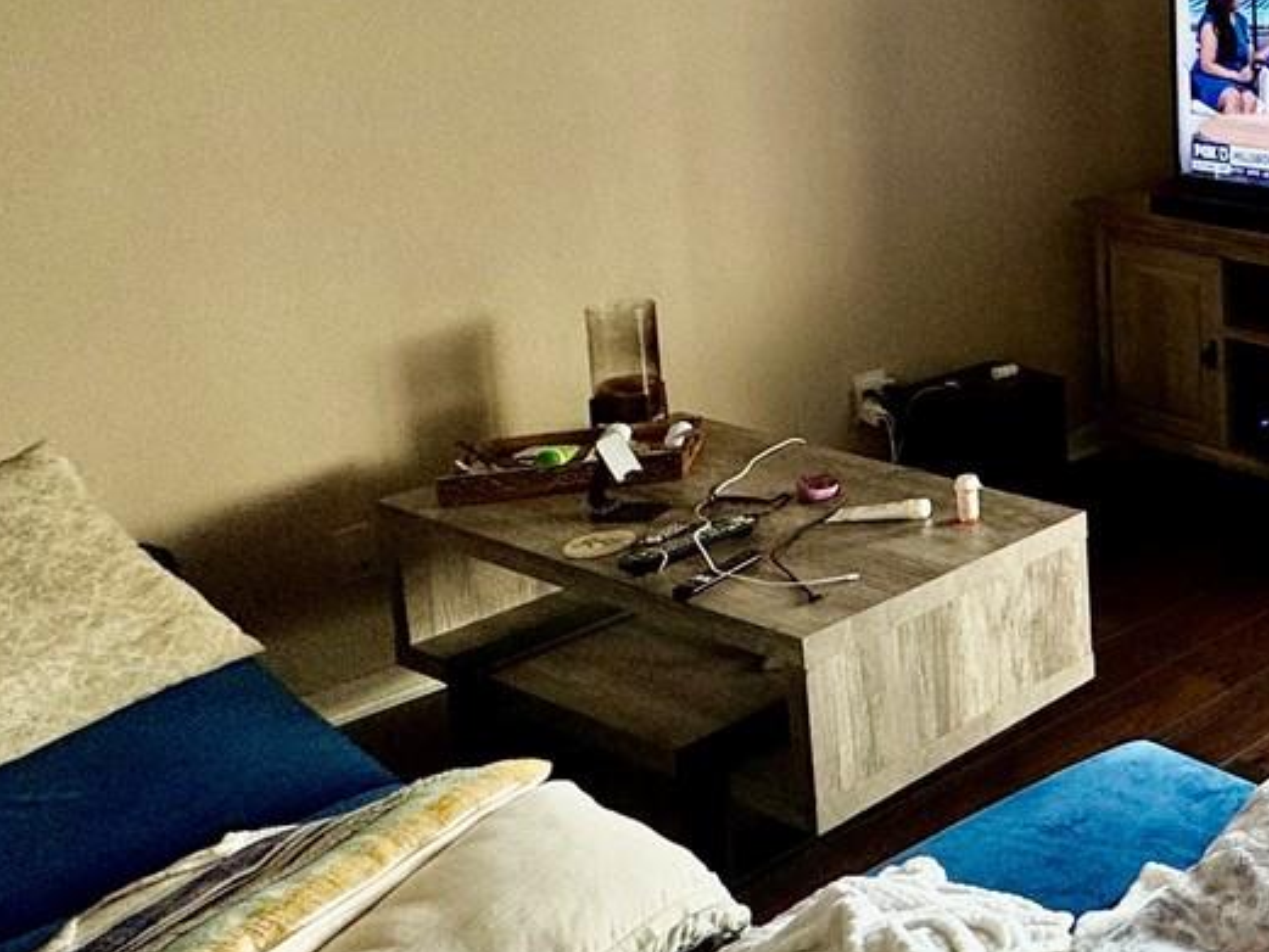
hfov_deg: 32.1
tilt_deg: -9.0
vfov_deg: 32.3
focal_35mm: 43
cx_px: 1686
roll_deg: -0.7
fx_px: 1577
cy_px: 129
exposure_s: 1/110
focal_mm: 2.22
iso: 50
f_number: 2.2
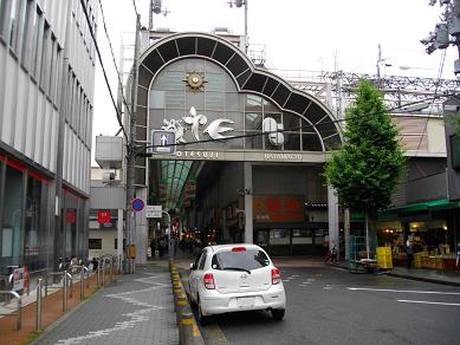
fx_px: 425
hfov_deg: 56.8
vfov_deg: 44.2
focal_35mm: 32
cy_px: 172
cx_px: 230
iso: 100
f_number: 2.9
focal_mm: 5.7
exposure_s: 1/160
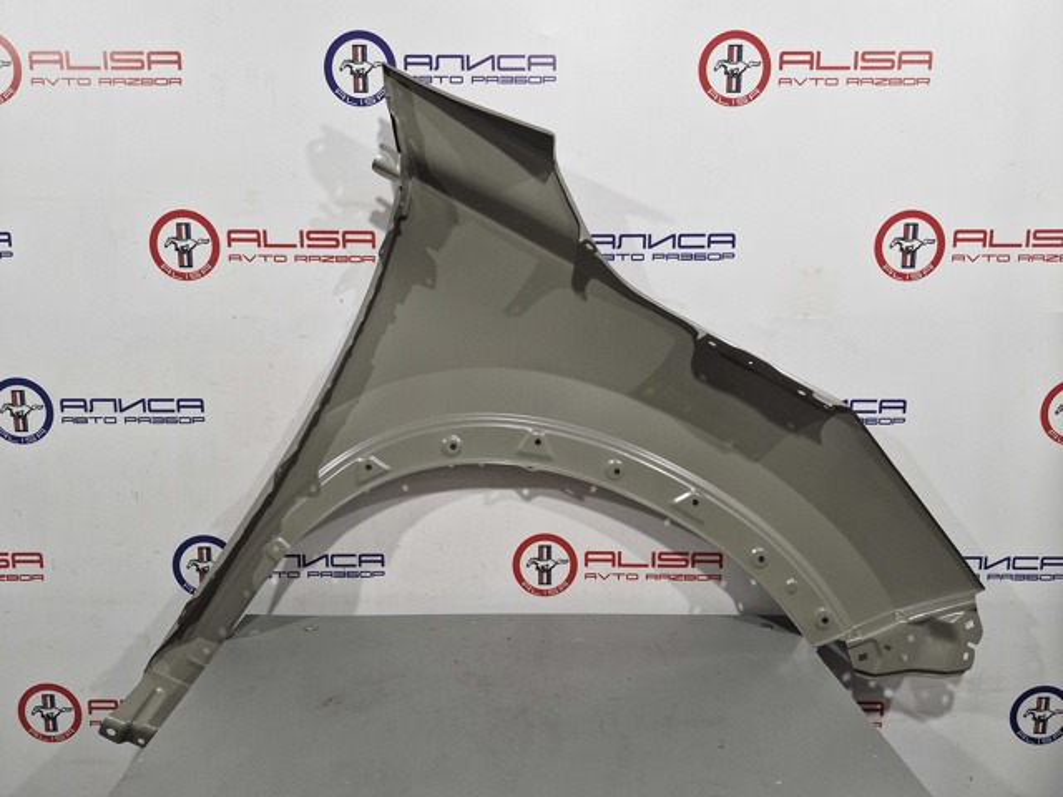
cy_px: 398
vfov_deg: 58.9
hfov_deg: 73.9
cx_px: 532
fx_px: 706
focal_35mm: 23
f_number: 1.8
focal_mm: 5.54
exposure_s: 1/100
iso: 160
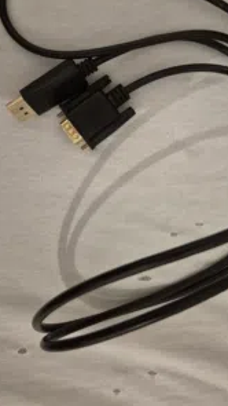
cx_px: 136
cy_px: 132
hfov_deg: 34.6
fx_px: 365
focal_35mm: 34
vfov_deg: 56.6
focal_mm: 5.4
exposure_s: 1/100
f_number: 1.8
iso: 1600
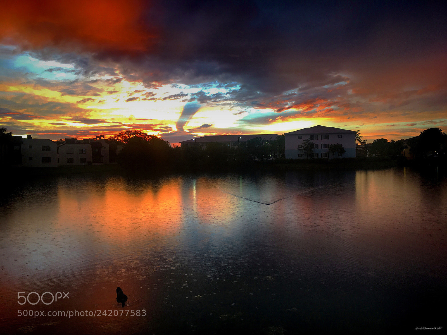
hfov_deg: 61.7
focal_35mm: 29
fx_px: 374
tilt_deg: -1.8
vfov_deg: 48.2
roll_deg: +0.7
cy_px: 168
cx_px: 224
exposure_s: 1/40
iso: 25
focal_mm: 4.15
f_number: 2.2
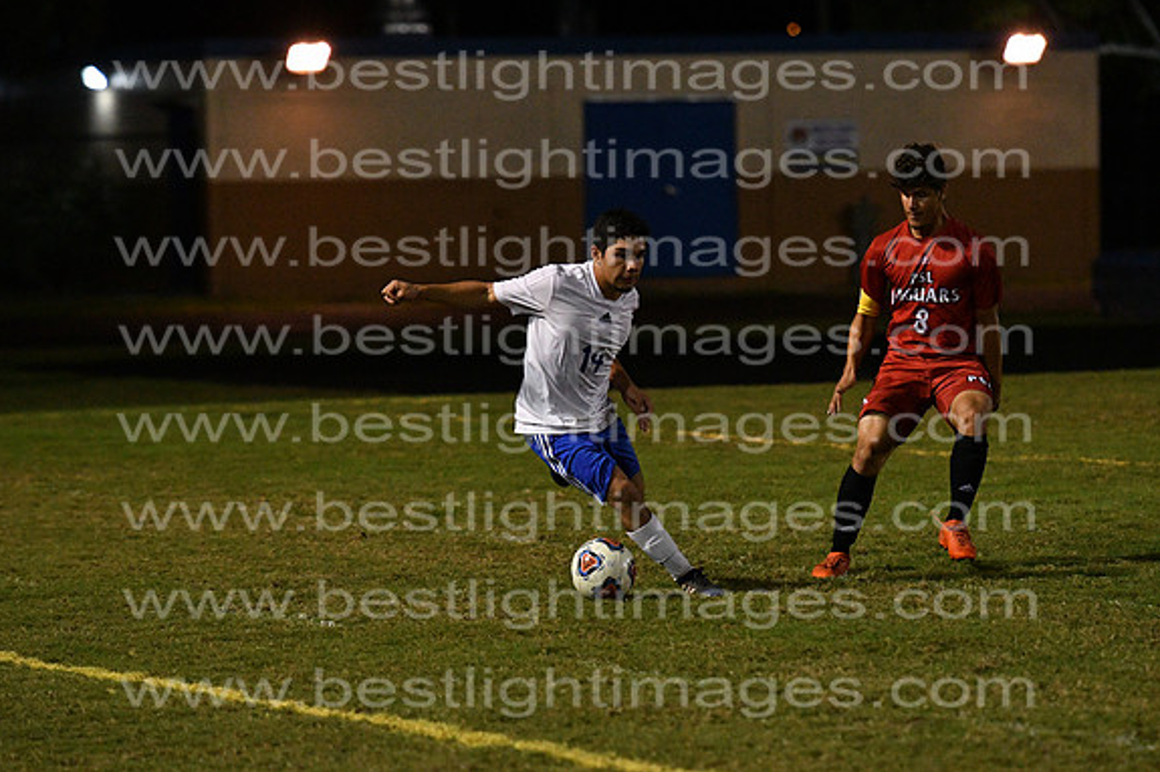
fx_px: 7554
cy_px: 384
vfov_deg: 5.9
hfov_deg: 8.8
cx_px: 579
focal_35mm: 235
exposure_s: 1/1000
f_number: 4
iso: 6400
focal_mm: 155
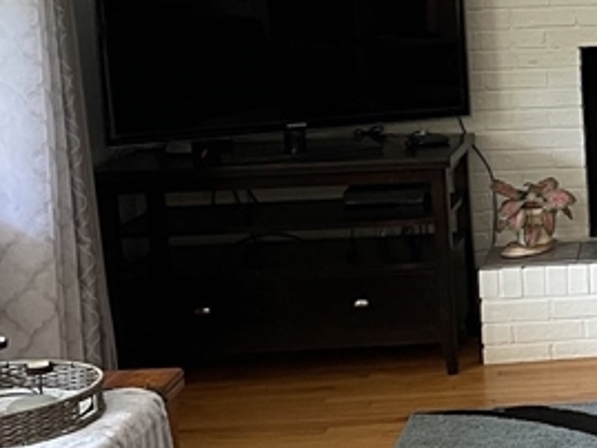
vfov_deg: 14.8
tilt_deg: -7.3
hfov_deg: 17.8
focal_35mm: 99
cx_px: 886
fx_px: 1708
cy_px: 80
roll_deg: +2.2
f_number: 1.6
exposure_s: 1/60
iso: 100
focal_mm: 4.2
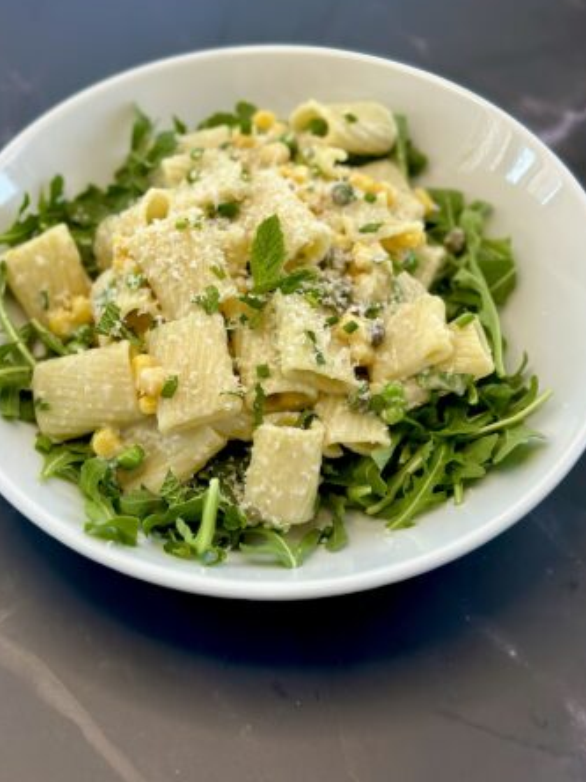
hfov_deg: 27.0
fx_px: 1219
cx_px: 267
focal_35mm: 54
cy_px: 363
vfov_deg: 35.5
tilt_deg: -56.5
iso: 100
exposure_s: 1/121
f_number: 1.78
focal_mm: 6.86
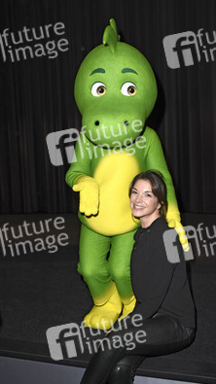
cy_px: 192
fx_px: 357
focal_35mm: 35
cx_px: 125
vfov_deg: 56.6
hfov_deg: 33.6
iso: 800
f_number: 5.6
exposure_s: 1/125
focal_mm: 22
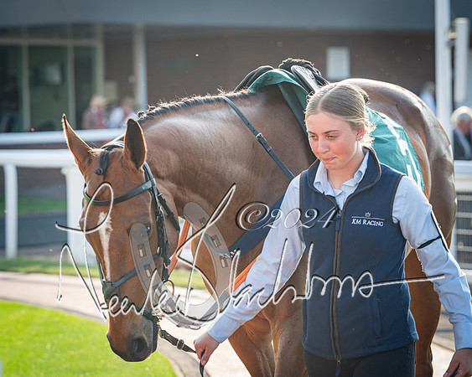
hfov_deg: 12.6
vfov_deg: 10.1
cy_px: 188
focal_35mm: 153
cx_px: 187
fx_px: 2136
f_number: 5
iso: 200
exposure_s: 1/320
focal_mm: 135
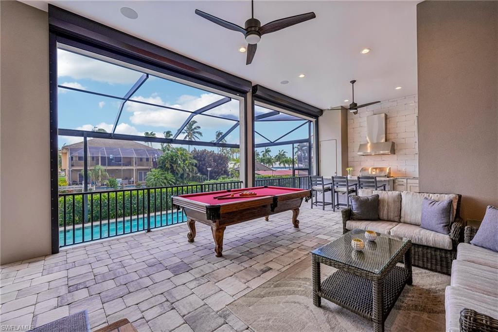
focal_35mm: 14
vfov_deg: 81.1
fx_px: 194
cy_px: 166
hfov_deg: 104.3
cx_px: 249
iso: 400
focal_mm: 14
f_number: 8
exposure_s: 1/100
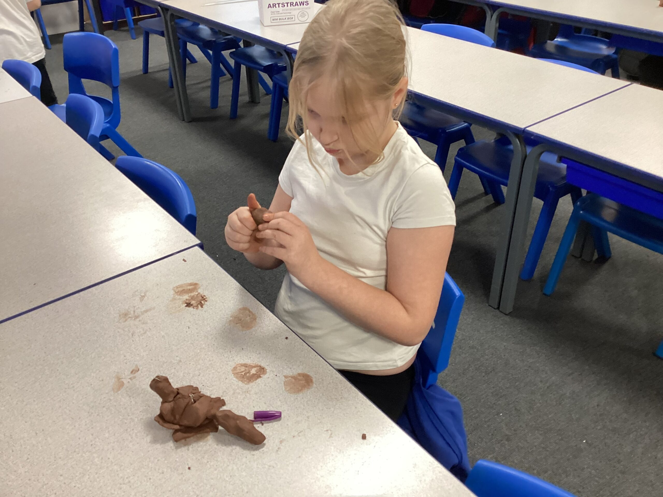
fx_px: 594
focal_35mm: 31
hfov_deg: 58.4
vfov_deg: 45.4
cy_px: 248
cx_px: 332
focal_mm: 3.3
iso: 200
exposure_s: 1/50
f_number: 2.4
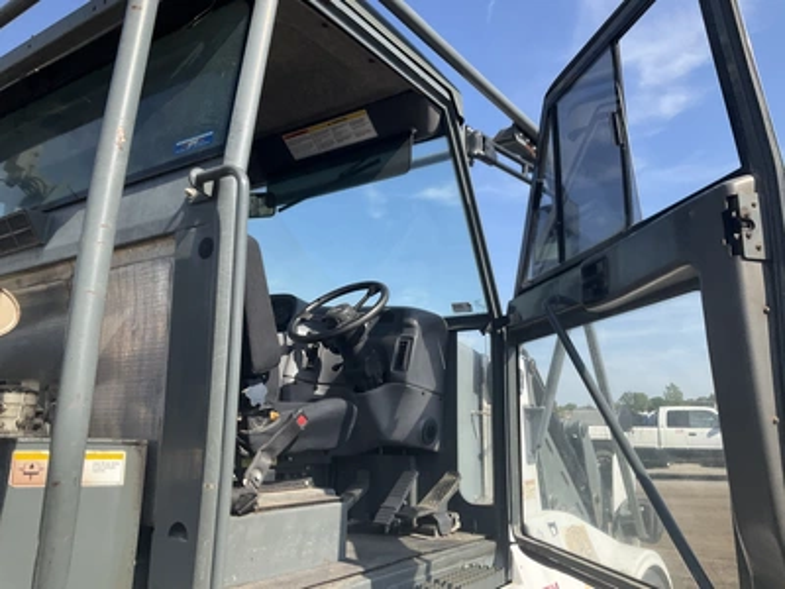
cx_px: 392
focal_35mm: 29
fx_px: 658
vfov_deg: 48.2
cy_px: 294
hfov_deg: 61.7
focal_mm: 3
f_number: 1.8
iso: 25
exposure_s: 1/1221
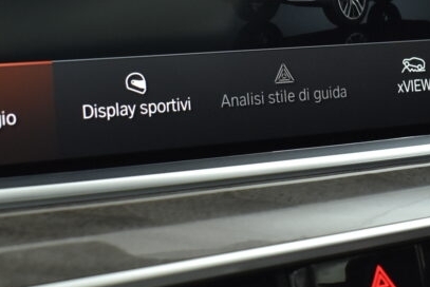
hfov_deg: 25.5
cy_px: 47
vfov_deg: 17.1
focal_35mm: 79
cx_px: 182
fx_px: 947
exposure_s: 1/100
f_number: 3.8
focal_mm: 21
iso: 1600
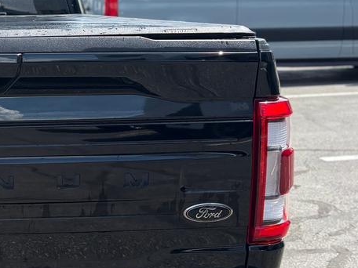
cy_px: 85
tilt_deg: -5.3
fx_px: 755
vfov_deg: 20.1
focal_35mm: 73
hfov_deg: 23.9
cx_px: -90
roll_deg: +1.1
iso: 50
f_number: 1.6
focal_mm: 5.96
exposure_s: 1/2538
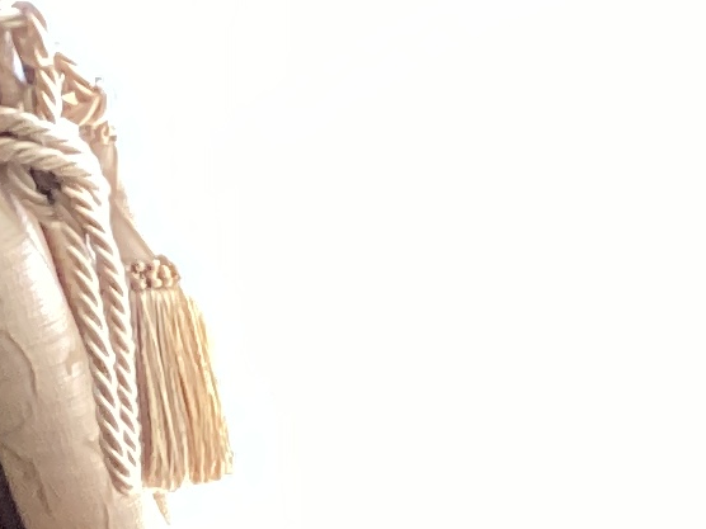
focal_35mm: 182
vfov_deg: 7.3
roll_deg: -3.9
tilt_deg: -29.8
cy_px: 1518
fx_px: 3712
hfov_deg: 9.4
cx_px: 1799
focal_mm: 3.3
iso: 125
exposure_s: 1/50
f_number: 2.4
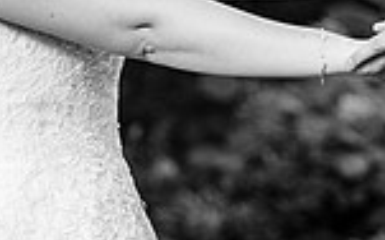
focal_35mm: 519
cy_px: -31
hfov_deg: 4.0
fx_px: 5440
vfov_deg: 2.5
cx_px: 459
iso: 100
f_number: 4
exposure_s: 1/200
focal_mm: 116
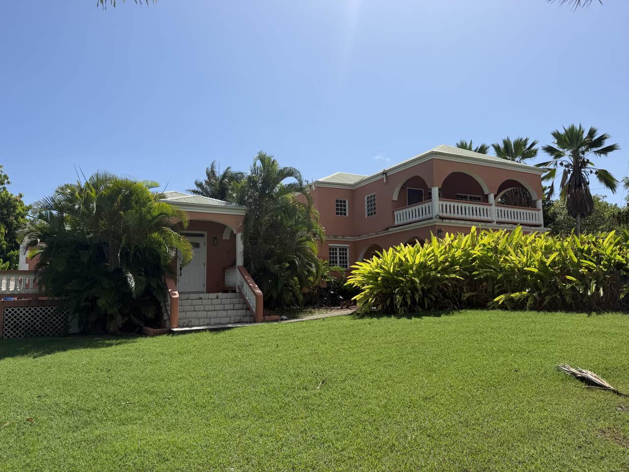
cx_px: 314
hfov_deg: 71.6
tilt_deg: +6.4
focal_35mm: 24
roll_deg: +2.0
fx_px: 436
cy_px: 236
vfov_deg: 56.8
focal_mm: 6.76
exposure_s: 1/6173
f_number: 1.78
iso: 80
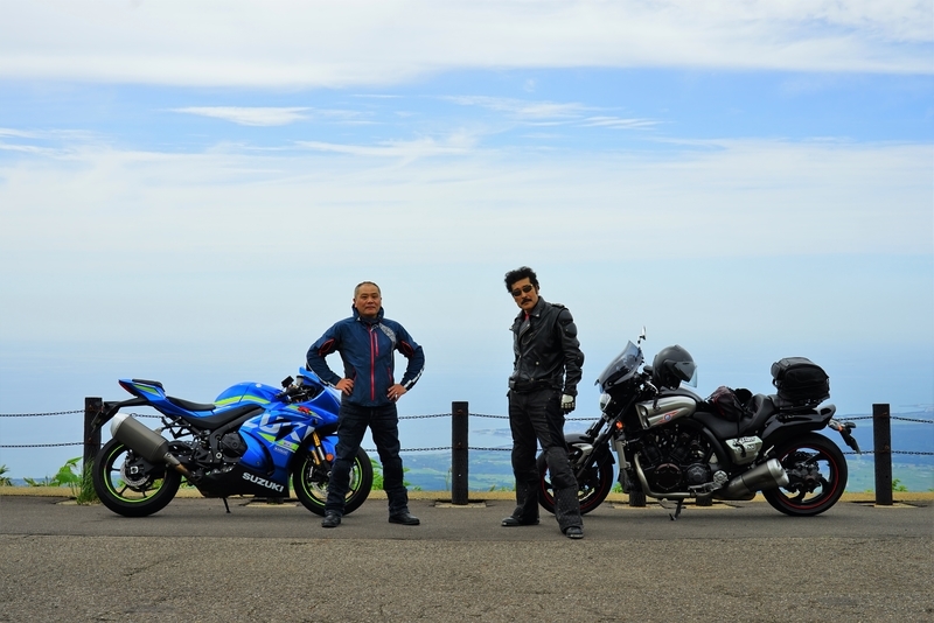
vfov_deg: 29.3
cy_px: 312
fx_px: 1194
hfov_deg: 42.7
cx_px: 467
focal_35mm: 46
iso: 100
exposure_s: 1/320
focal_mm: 46
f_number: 8
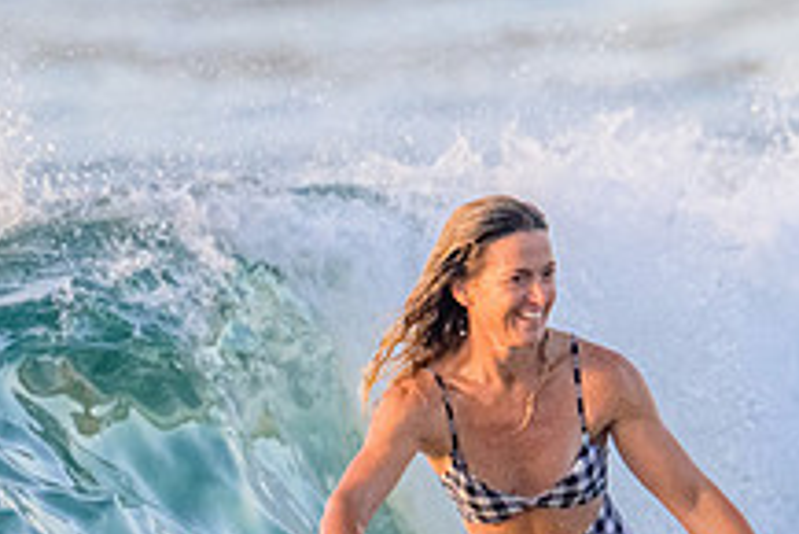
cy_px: 707
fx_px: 46127
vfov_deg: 0.7
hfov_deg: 1.0
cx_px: 770
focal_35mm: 2077
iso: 4000
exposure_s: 1/1250
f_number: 11
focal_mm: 660
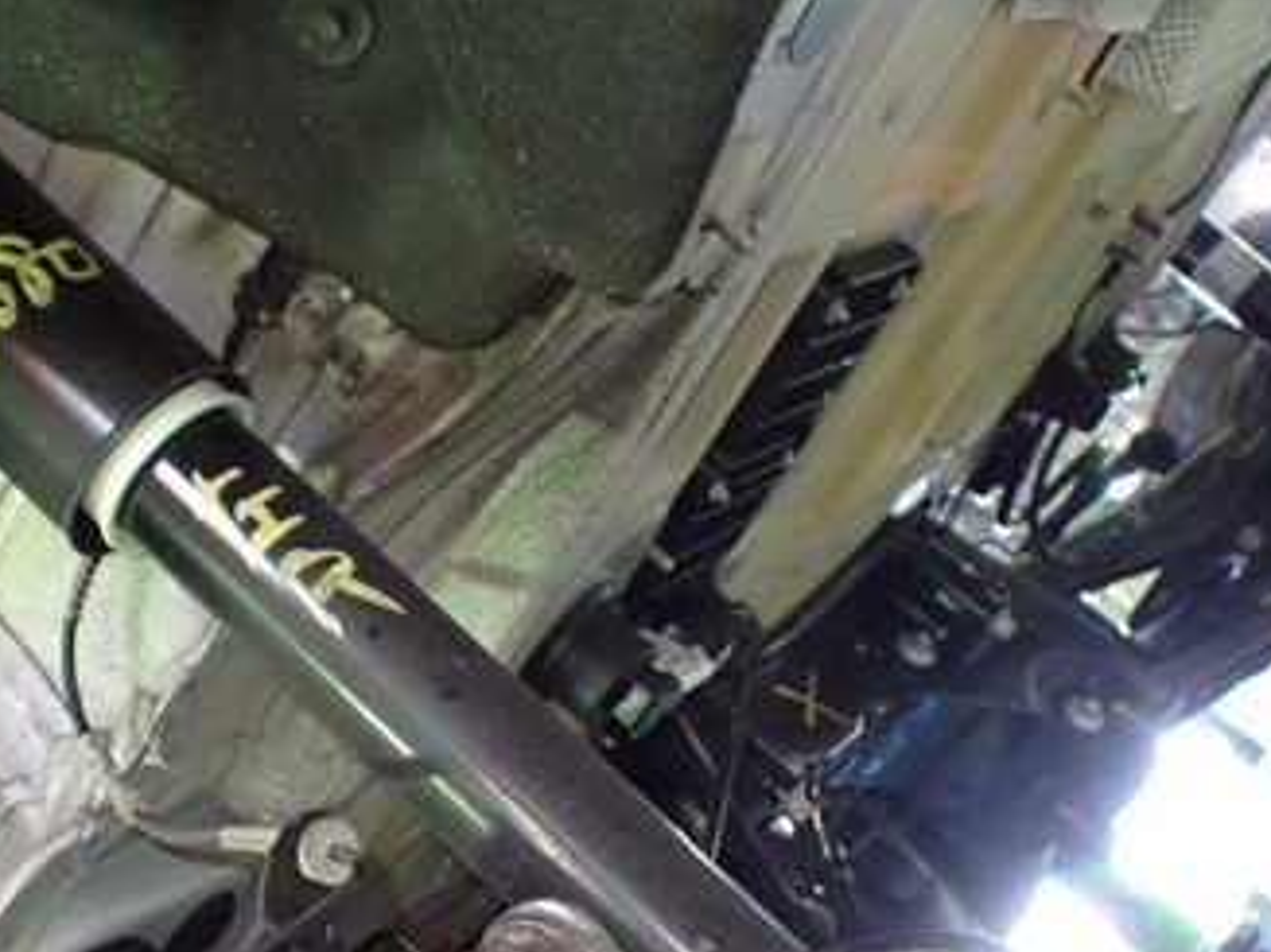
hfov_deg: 34.7
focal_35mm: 55
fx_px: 2019
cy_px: 680
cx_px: 435
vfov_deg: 26.3
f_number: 2.3
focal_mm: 5.4
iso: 1000
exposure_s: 1/30
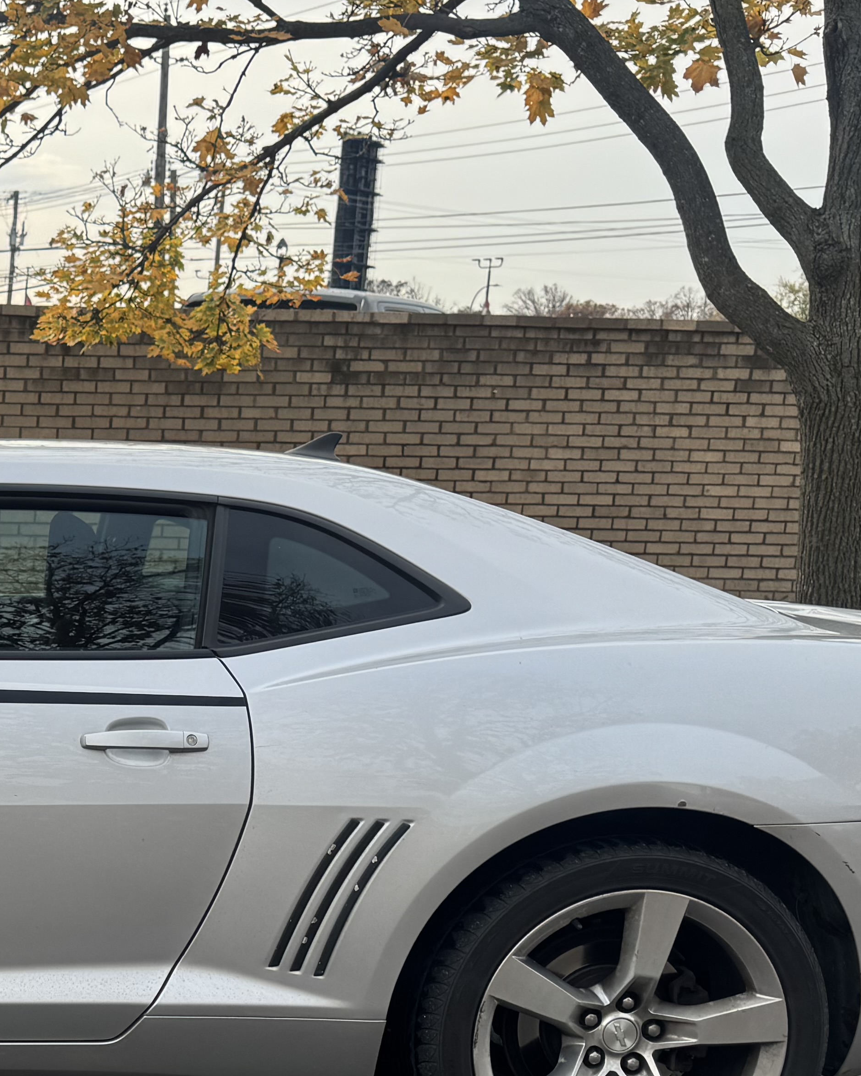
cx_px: -110
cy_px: 874
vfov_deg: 32.1
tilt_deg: -12.5
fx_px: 1816
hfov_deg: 24.7
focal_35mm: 57
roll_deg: -2.1
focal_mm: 6.76
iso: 80
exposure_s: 1/1637
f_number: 1.78
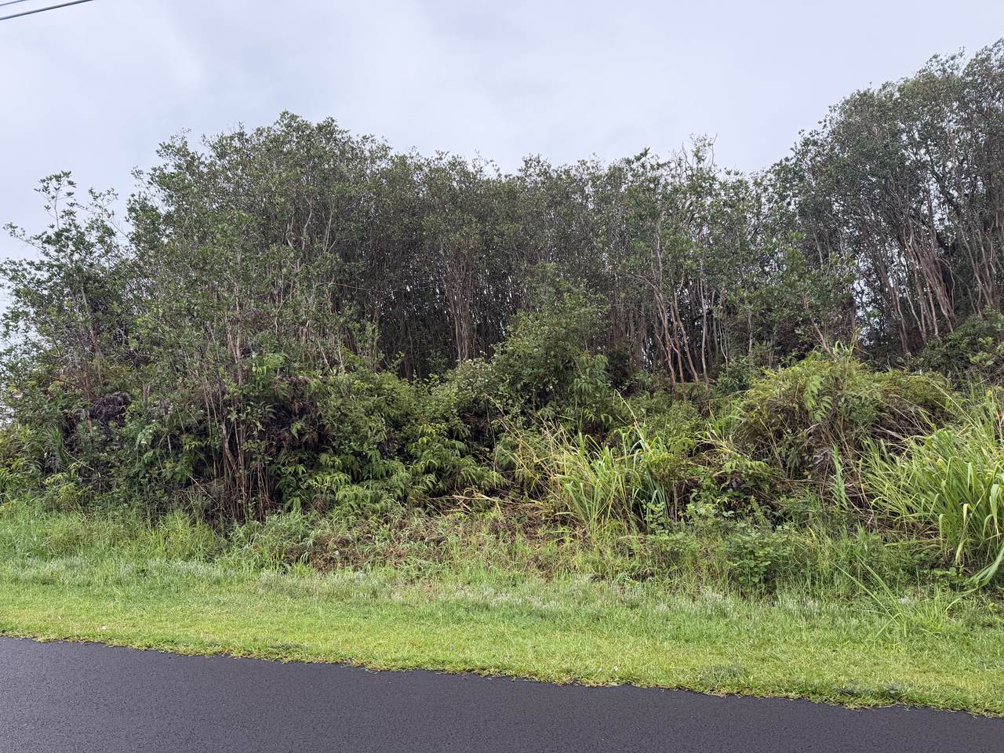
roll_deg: +2.5
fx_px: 696
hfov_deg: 71.6
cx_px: 502
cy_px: 376
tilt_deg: +4.3
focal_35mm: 24
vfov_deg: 56.8
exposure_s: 1/822
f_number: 1.78
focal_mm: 6.76
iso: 100
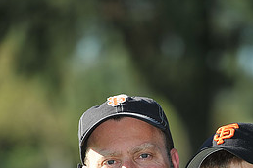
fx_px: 3162
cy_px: 257
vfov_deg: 3.0
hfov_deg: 4.6
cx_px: 173
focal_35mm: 450
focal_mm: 200
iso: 200
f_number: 4
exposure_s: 1/1000
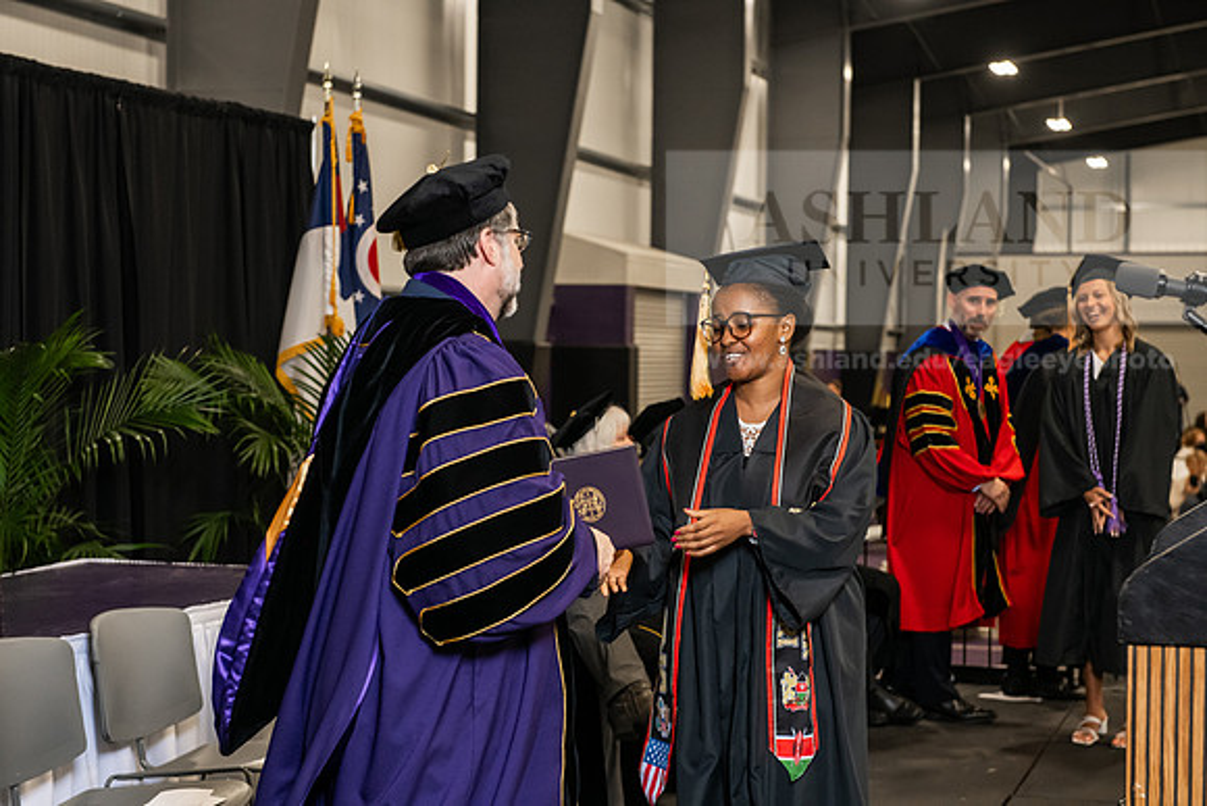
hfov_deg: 28.8
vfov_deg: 19.5
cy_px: 403
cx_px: 604
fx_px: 2347
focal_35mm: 70
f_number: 5
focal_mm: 70
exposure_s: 1/200
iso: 2500
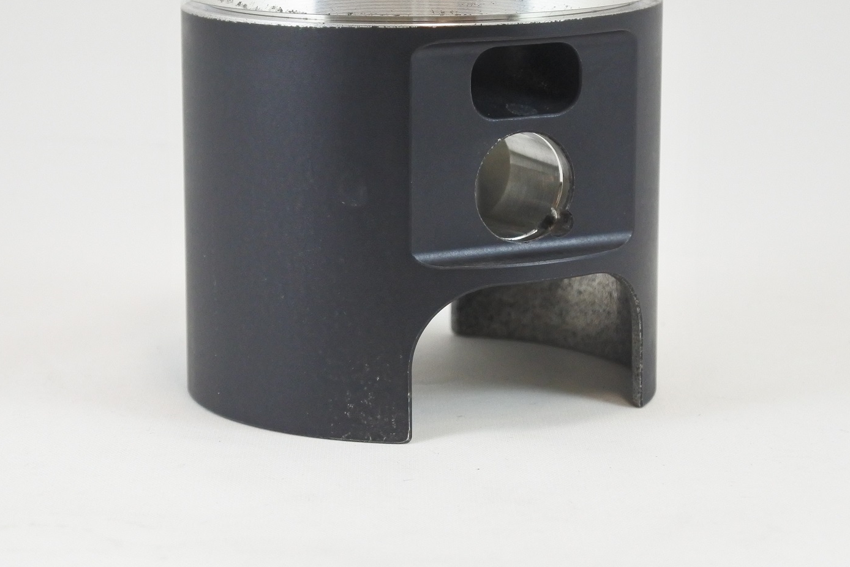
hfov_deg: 25.4
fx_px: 1889
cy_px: 198
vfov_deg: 17.0
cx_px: 424
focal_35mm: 80
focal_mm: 22.7
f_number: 5
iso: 800
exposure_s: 1/125
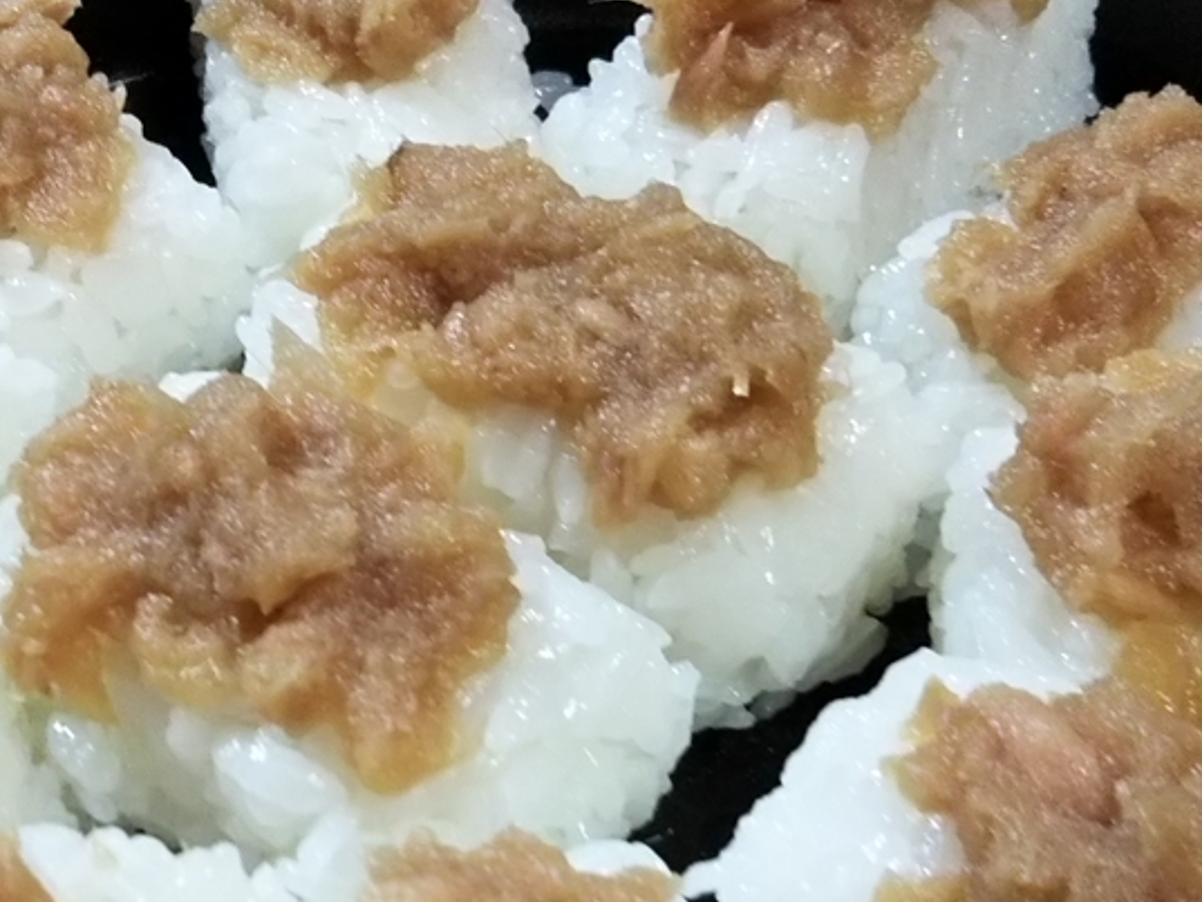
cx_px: 443
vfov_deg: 21.7
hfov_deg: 28.8
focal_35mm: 67
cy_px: 707
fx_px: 2327
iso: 160
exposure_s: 1/30
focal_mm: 4
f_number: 2.2
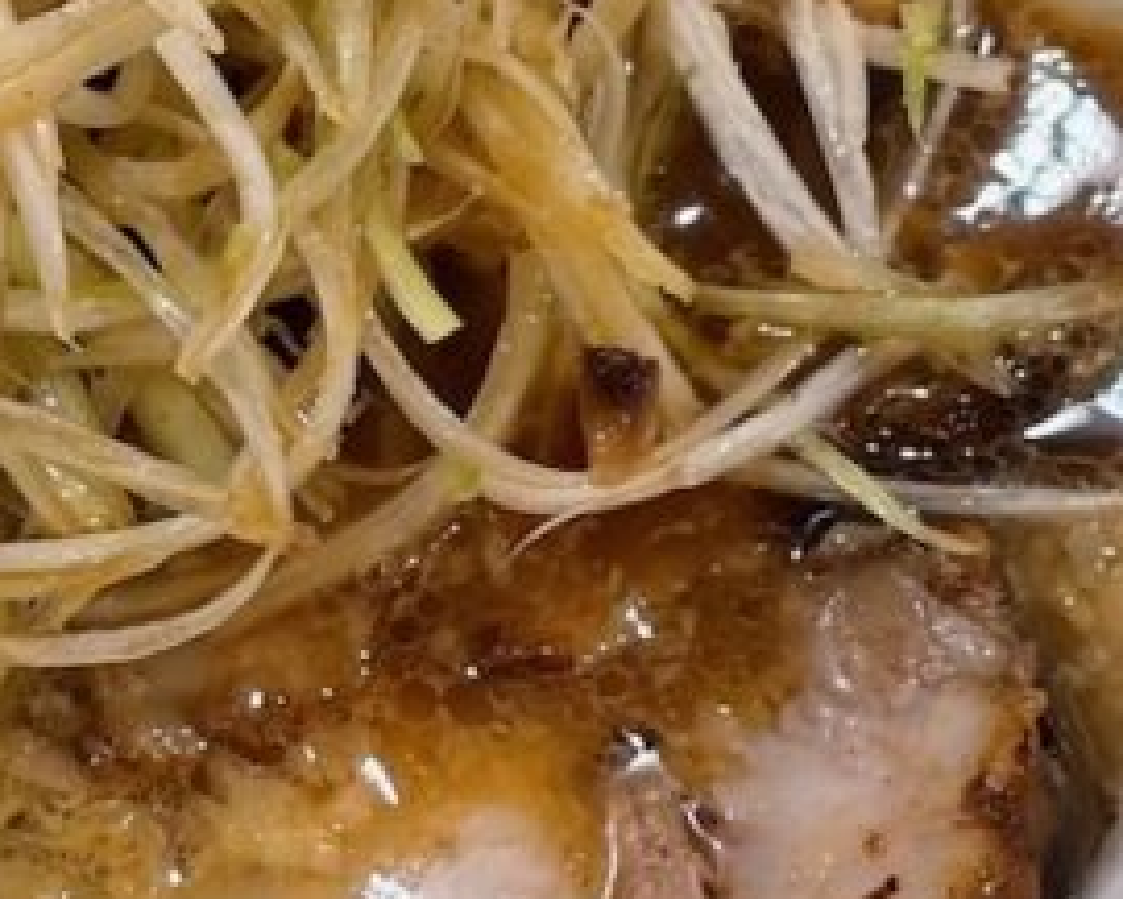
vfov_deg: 8.0
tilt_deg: -61.9
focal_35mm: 192
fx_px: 6384
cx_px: 62
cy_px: -41
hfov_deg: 10.0
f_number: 1.6
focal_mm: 5.96
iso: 125
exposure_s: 1/50
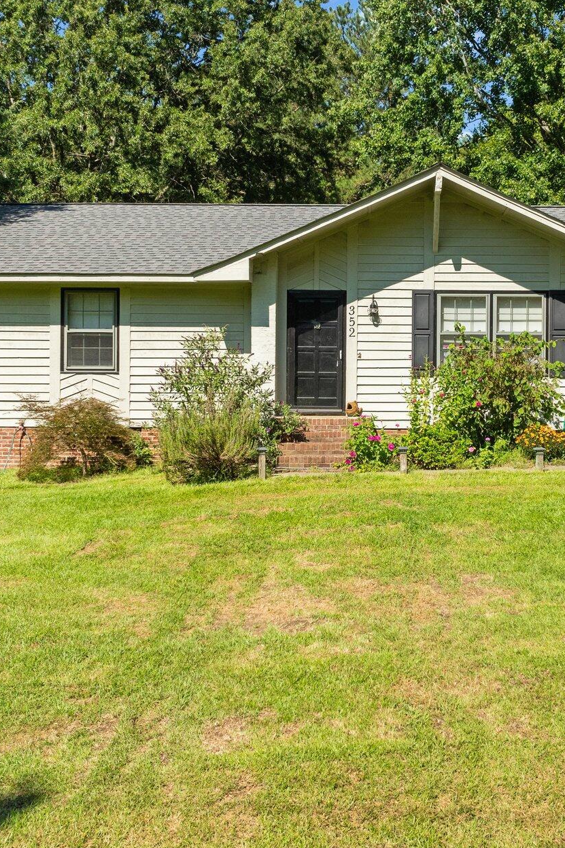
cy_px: 382
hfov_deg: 32.4
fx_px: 965
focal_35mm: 41
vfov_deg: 47.3
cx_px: 373
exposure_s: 1/200
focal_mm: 12.29
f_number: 5.6
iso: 100
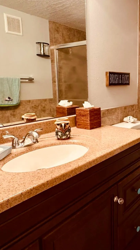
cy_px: 117
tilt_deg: -10.0
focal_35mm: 30
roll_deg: -1.3
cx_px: 123
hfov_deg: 36.8
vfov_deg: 64.2
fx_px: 198
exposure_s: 1/60
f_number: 2.2
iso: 250
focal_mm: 2.22
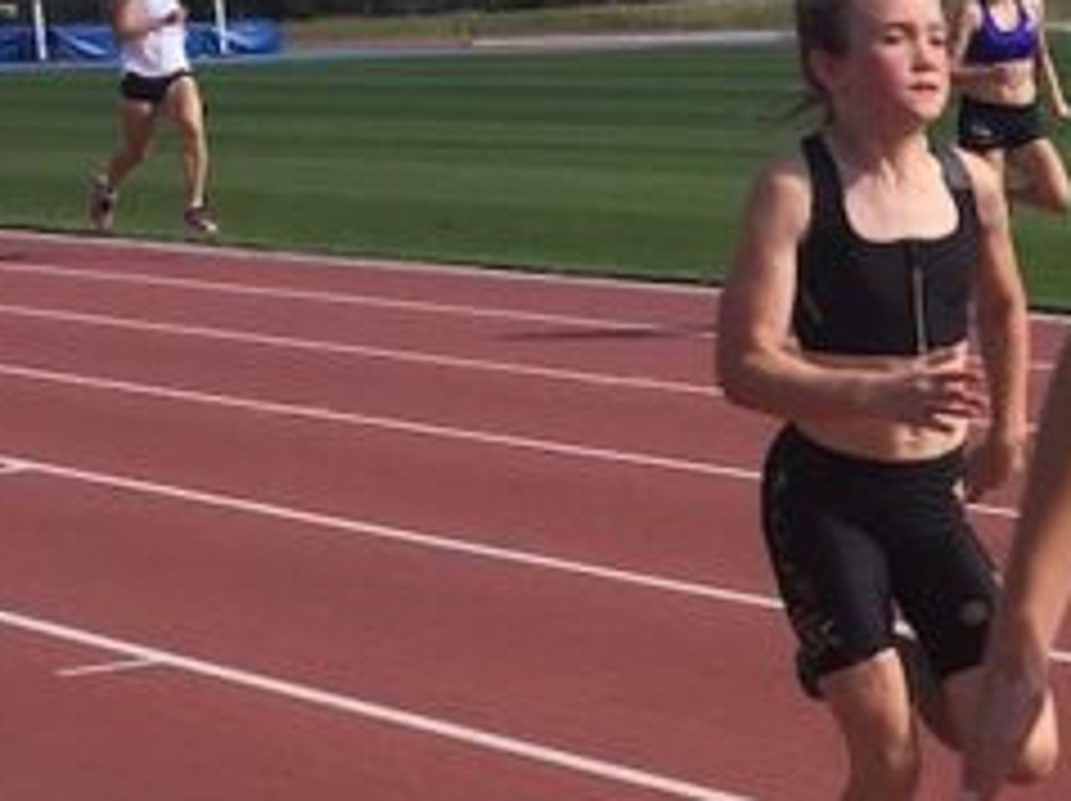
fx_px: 3864
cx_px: 1768
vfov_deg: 11.8
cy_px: 734
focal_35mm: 125
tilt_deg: -9.7
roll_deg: +2.1
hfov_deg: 14.4
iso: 25
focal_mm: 4.15
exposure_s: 1/1350
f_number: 2.2
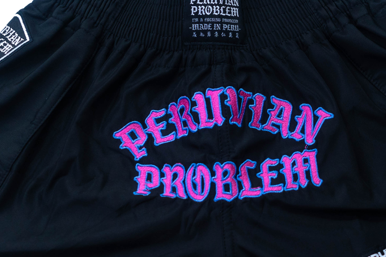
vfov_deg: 15.4
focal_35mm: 89
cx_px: 230
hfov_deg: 22.8
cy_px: 128
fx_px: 954
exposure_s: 1/250
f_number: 2.8
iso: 500
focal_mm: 35
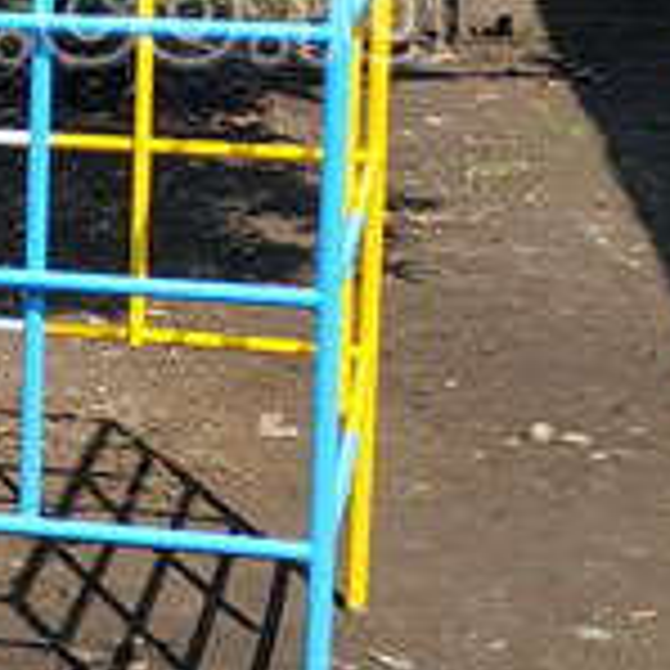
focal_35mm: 91
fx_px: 1993
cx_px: -279
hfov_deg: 17.5
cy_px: -9
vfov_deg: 18.6
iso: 100
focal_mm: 3.94
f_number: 1.9
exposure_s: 1/1410
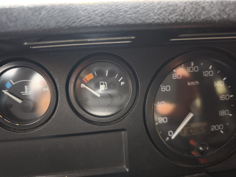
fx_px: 157
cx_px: 118
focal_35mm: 23
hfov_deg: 73.9
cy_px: 88
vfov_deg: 58.9
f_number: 1.6
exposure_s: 1/100
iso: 80
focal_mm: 6.57
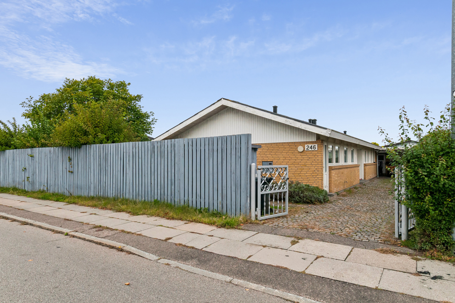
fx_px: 265
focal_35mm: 21
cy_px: 152
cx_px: 228
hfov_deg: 81.2
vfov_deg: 59.5
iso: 400
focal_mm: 14
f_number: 10
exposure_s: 1/500
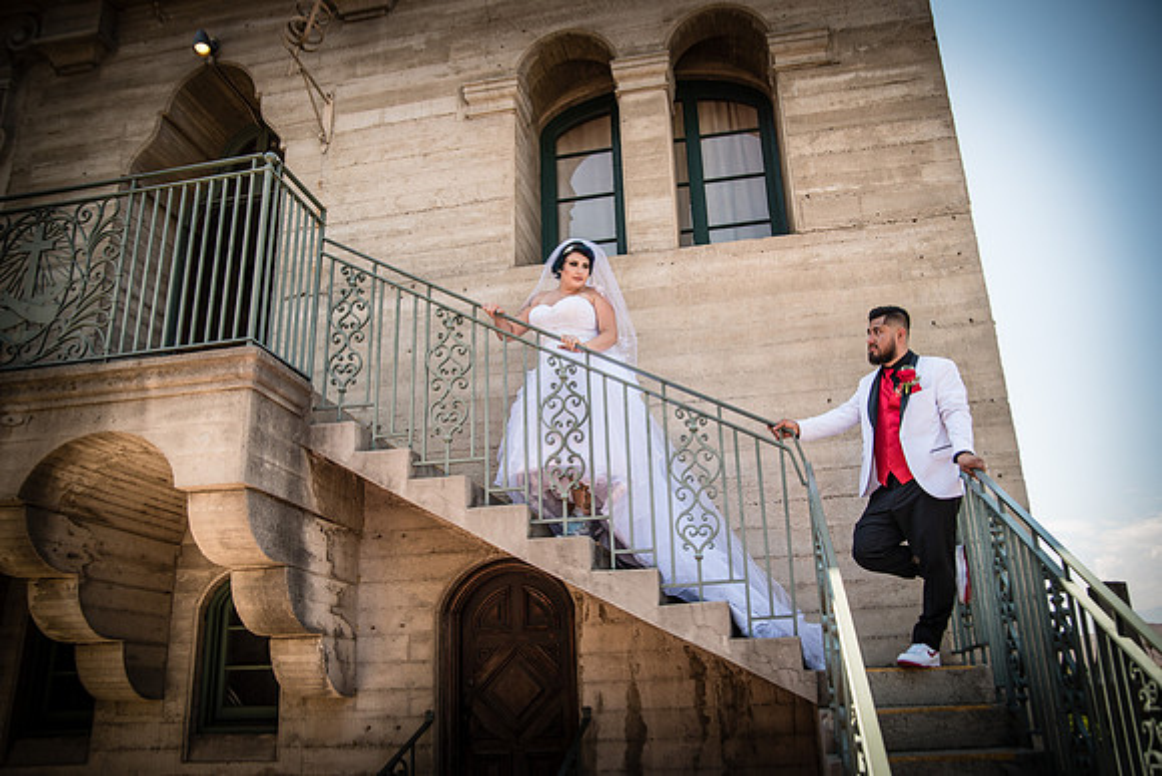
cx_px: 581
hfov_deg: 65.5
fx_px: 904
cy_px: 388
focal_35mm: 28
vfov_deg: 46.4
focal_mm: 28
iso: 100
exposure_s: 1/640
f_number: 4
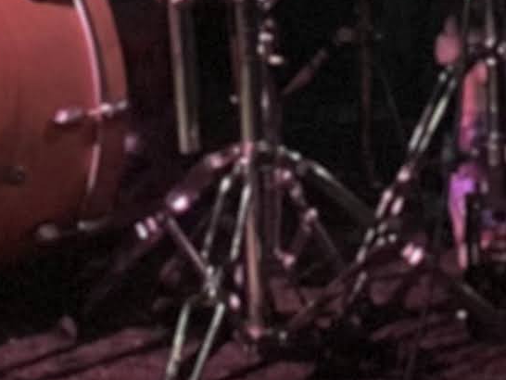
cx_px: -57
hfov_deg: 10.2
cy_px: -657
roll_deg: +0.2
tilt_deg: +3.3
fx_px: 2808
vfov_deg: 7.1
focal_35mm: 192
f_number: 1.8
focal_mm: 4.25
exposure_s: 1/40
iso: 500
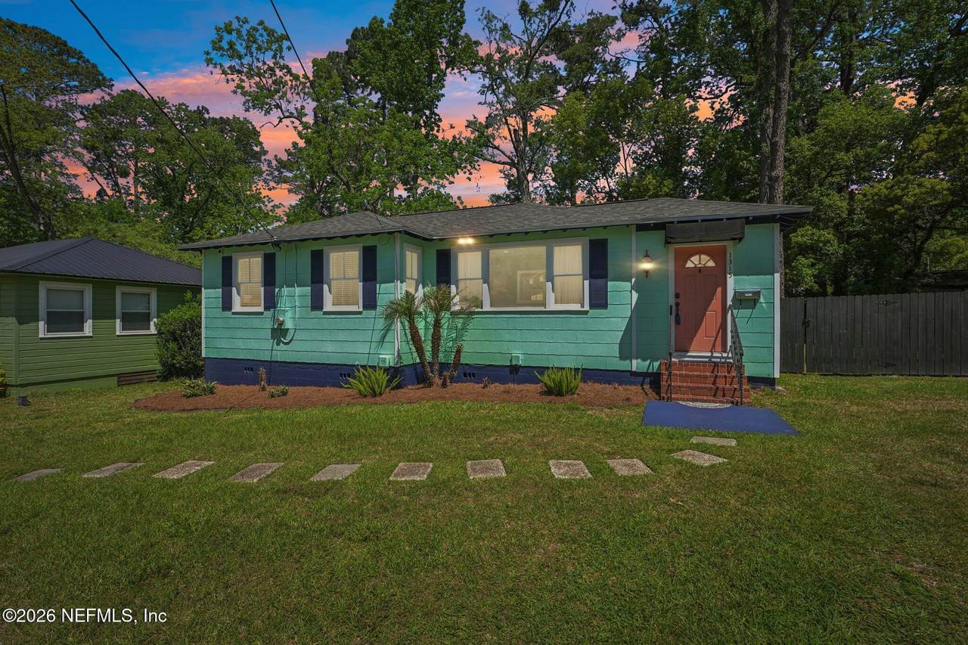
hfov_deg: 96.7
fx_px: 430
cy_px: 322
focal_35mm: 16
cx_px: 484
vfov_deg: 73.7
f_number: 8
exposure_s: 1/180
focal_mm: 16
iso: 100
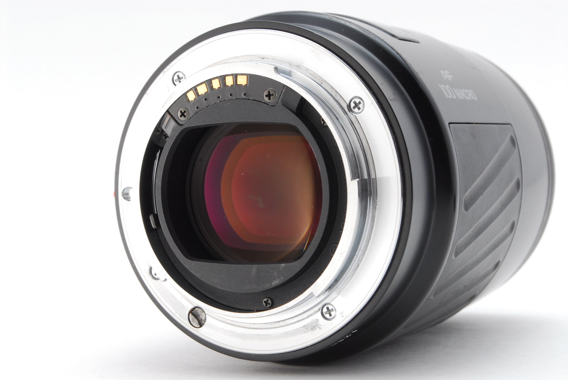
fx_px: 1303
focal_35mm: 82
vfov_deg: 16.6
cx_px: 284
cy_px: 190
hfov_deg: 24.6
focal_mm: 55
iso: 400
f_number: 18
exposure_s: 1/100
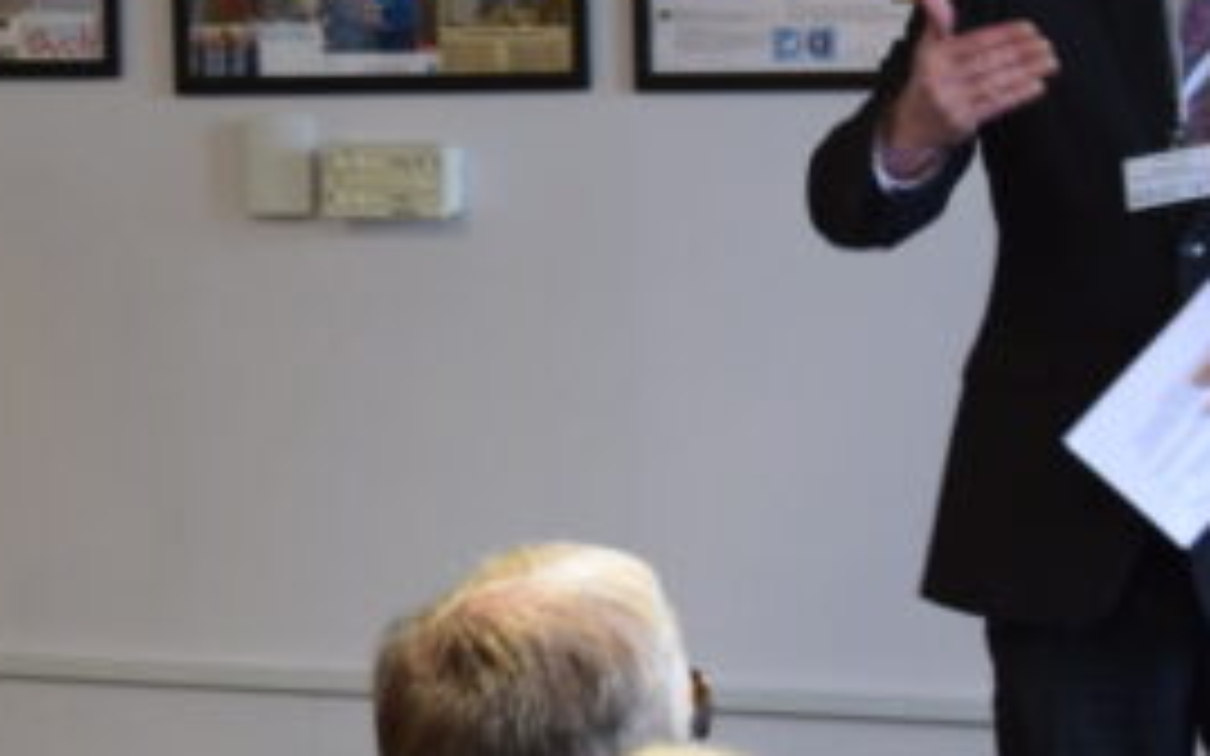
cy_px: 218
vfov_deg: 5.8
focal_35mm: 224
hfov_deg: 9.3
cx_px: 110
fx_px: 7397
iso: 500
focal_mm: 55
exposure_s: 1/15
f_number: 6.3
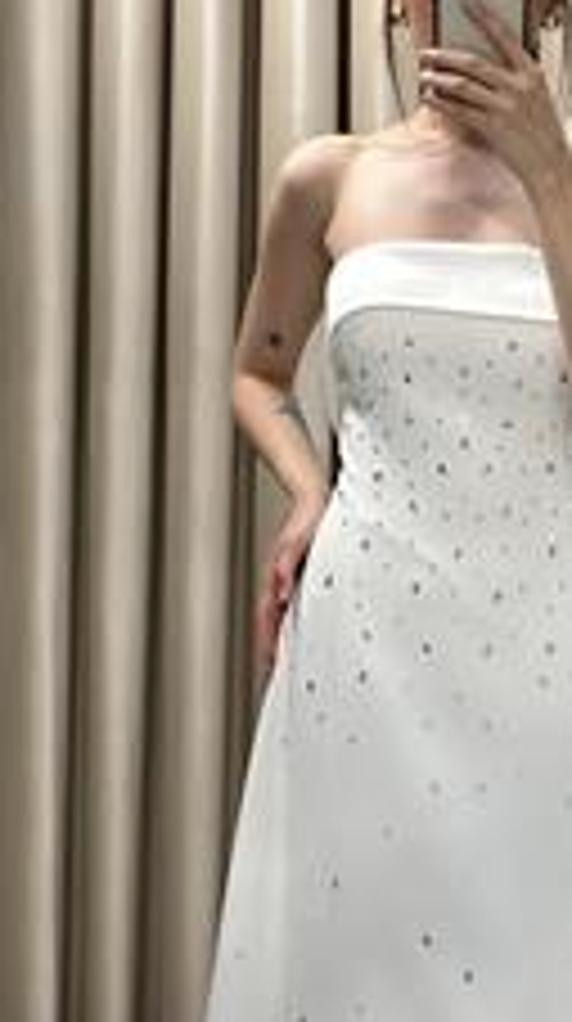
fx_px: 3330
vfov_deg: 17.4
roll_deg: +0.1
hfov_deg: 9.8
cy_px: 610
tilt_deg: -22.9
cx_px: 486
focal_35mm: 123
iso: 80
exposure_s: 1/543
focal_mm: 6.86
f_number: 1.78
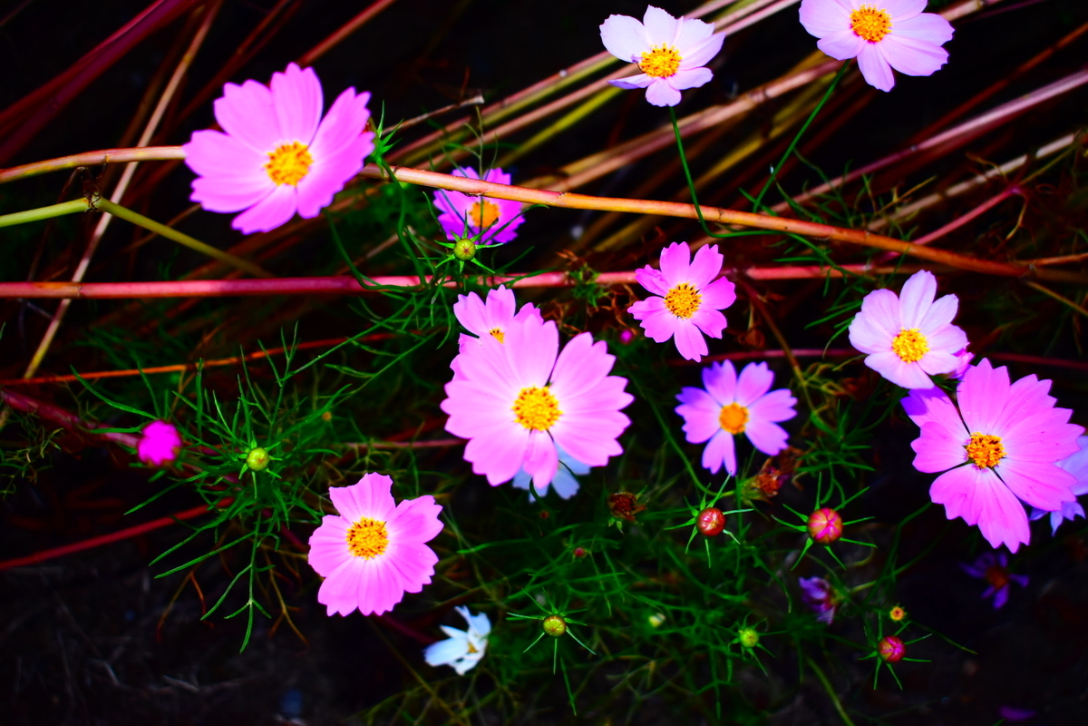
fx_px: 1405
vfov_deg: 28.9
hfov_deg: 42.3
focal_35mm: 46
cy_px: 363
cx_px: 544
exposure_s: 1/60
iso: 800
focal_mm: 31
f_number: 4.2
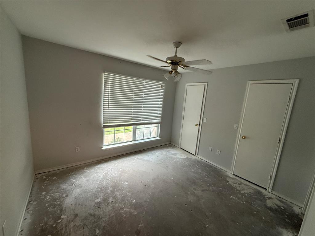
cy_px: 118
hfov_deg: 102.1
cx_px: 158
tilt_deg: -12.3
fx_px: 127
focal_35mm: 14
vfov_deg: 85.7
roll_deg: -5.8
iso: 320
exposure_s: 1/120
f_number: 2.2
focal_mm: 2.22
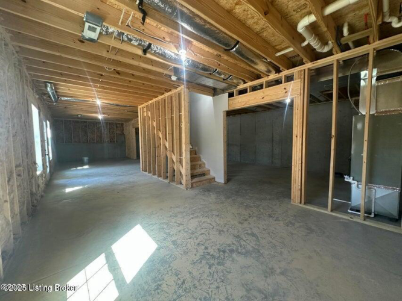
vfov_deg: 85.7
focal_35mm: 14
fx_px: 163
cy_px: 150
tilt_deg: -2.9
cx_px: 201
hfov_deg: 102.0
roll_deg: +0.3
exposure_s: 1/60
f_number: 2.2
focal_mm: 2.22
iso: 200
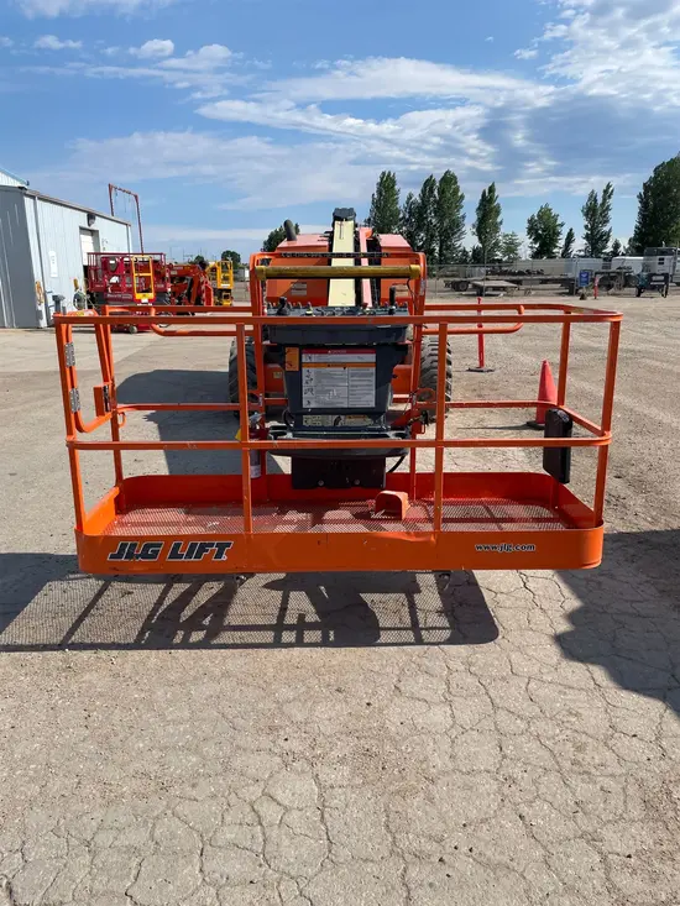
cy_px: 453
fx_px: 681
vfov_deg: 67.3
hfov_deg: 53.1
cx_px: 340
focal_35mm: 26
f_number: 1.6
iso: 32
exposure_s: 1/3731
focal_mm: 4.2
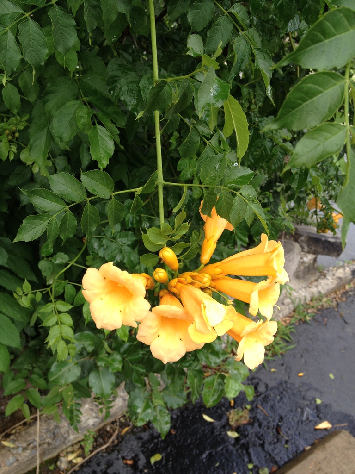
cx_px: 178
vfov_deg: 52.6
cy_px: 237
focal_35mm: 35
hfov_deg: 40.7
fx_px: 479
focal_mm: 4.28
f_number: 2.4
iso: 50
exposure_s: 1/226
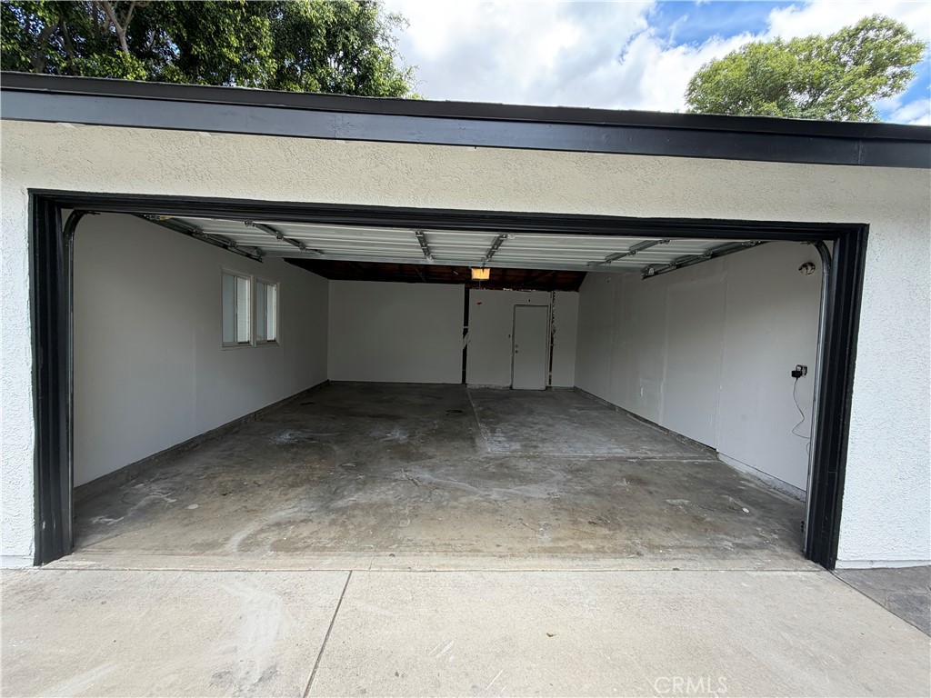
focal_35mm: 14
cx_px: 466
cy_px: 349
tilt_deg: -1.8
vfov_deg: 85.7
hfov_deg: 102.1
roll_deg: -1.3
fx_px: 377
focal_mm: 2.22
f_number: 2.2
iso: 40
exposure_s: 1/252
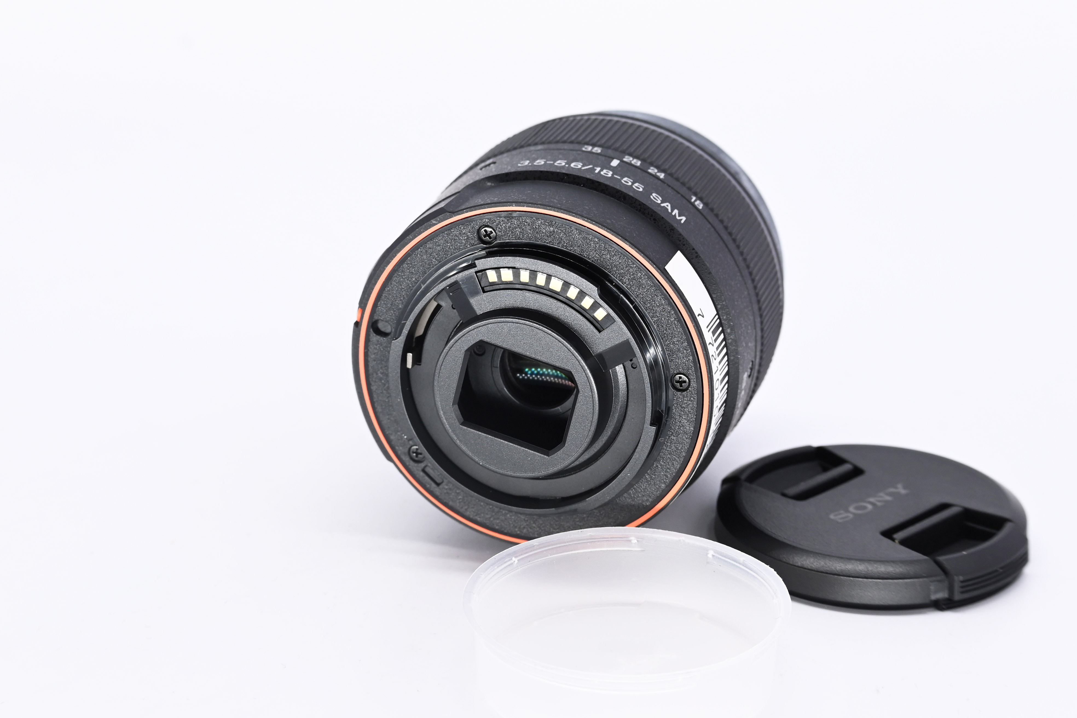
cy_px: 359
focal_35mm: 81
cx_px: 538
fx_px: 2423
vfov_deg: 16.9
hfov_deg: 25.1
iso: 500
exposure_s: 1/160
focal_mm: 54
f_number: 9
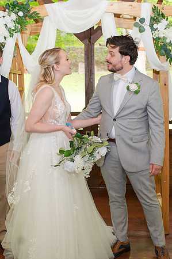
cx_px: 74
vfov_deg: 37.8
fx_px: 378
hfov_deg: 25.6
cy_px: 130
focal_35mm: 53
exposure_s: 1/200
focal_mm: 35
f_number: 3.2
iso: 800
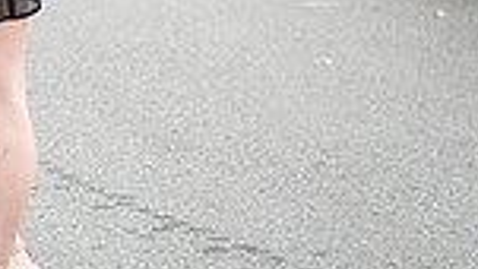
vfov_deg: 4.5
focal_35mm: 265
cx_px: -372
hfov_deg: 7.9
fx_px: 3359
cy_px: -250
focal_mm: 55
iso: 800
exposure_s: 1/500
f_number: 4
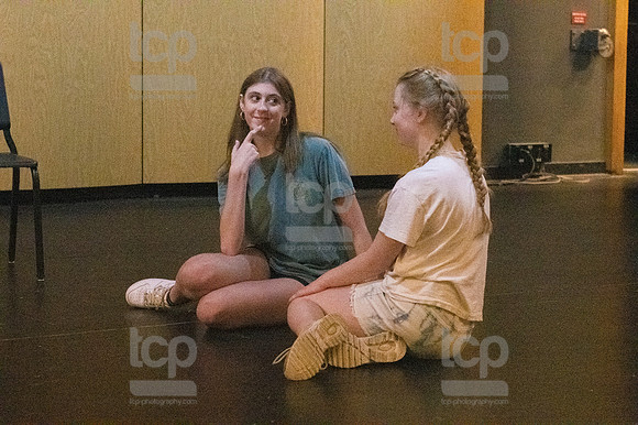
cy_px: 212
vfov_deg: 13.8
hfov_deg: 20.6
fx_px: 1753
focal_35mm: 99
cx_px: 319
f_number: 5.6
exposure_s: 1/400
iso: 25600
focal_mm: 66
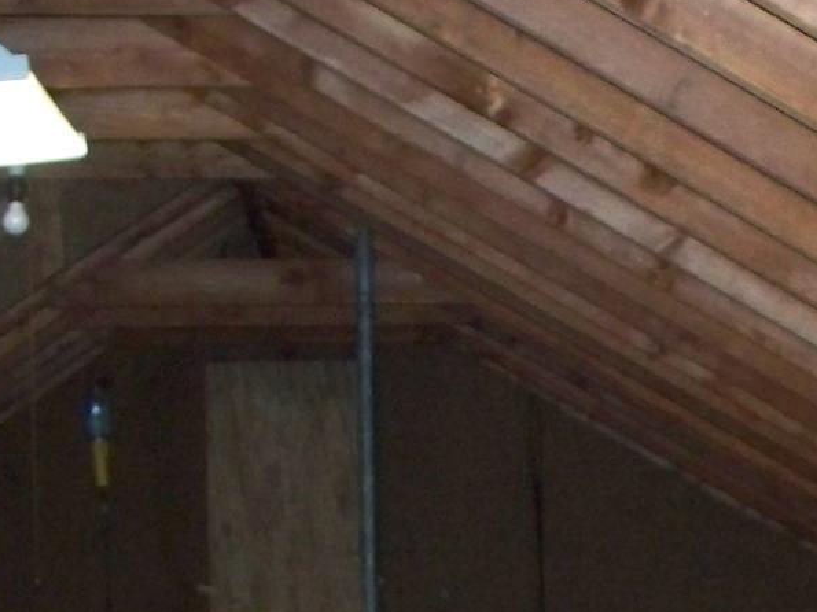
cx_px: 754
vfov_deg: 11.6
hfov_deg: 15.7
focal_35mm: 124
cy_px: 838
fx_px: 2926
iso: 400
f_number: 2.8
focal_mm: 7.54
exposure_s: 1/30
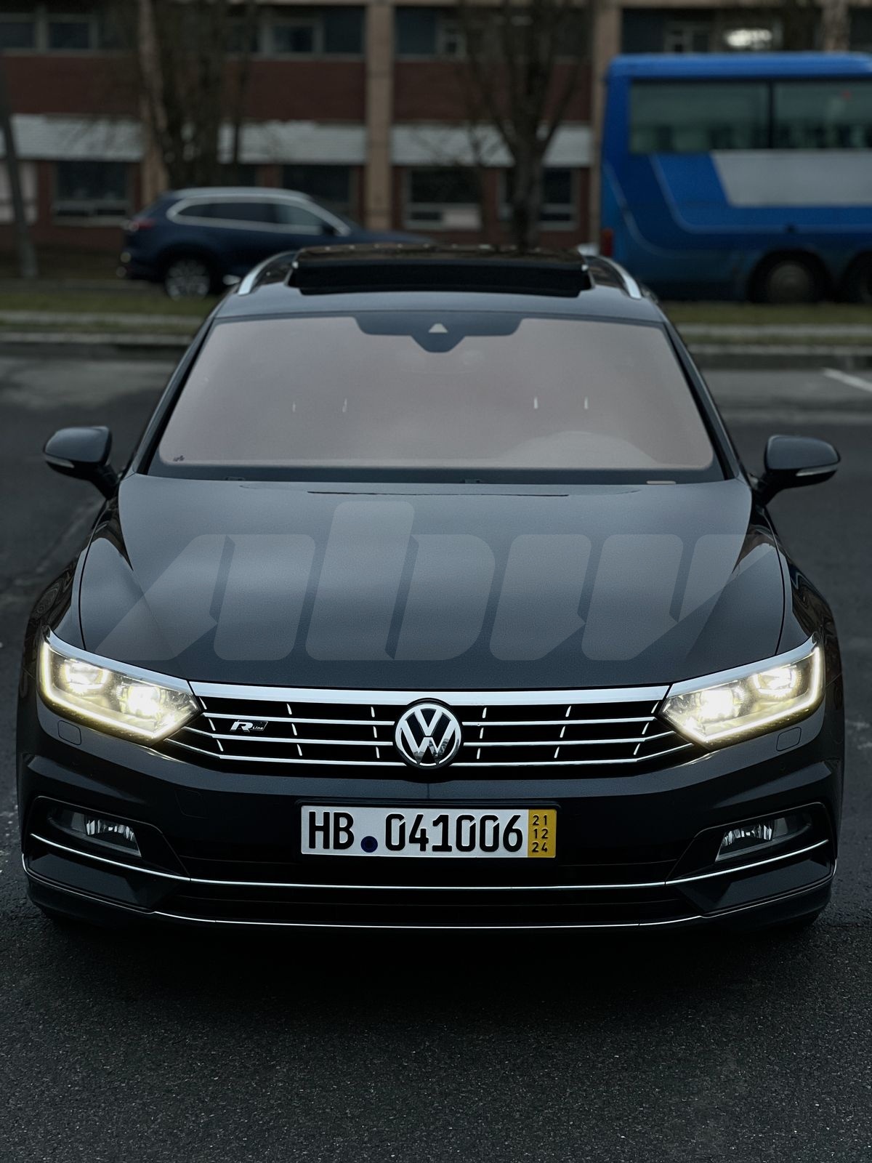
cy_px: 582
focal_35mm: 77
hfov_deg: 19.1
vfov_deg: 25.3
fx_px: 2586
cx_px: 436
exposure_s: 1/82
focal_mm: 9
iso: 160
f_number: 2.8
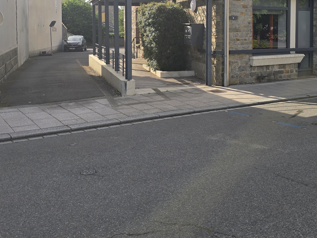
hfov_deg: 43.8
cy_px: 44
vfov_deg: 32.6
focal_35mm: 43
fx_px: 394
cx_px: 179
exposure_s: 1/794
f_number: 1.7
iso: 12
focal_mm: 6.3
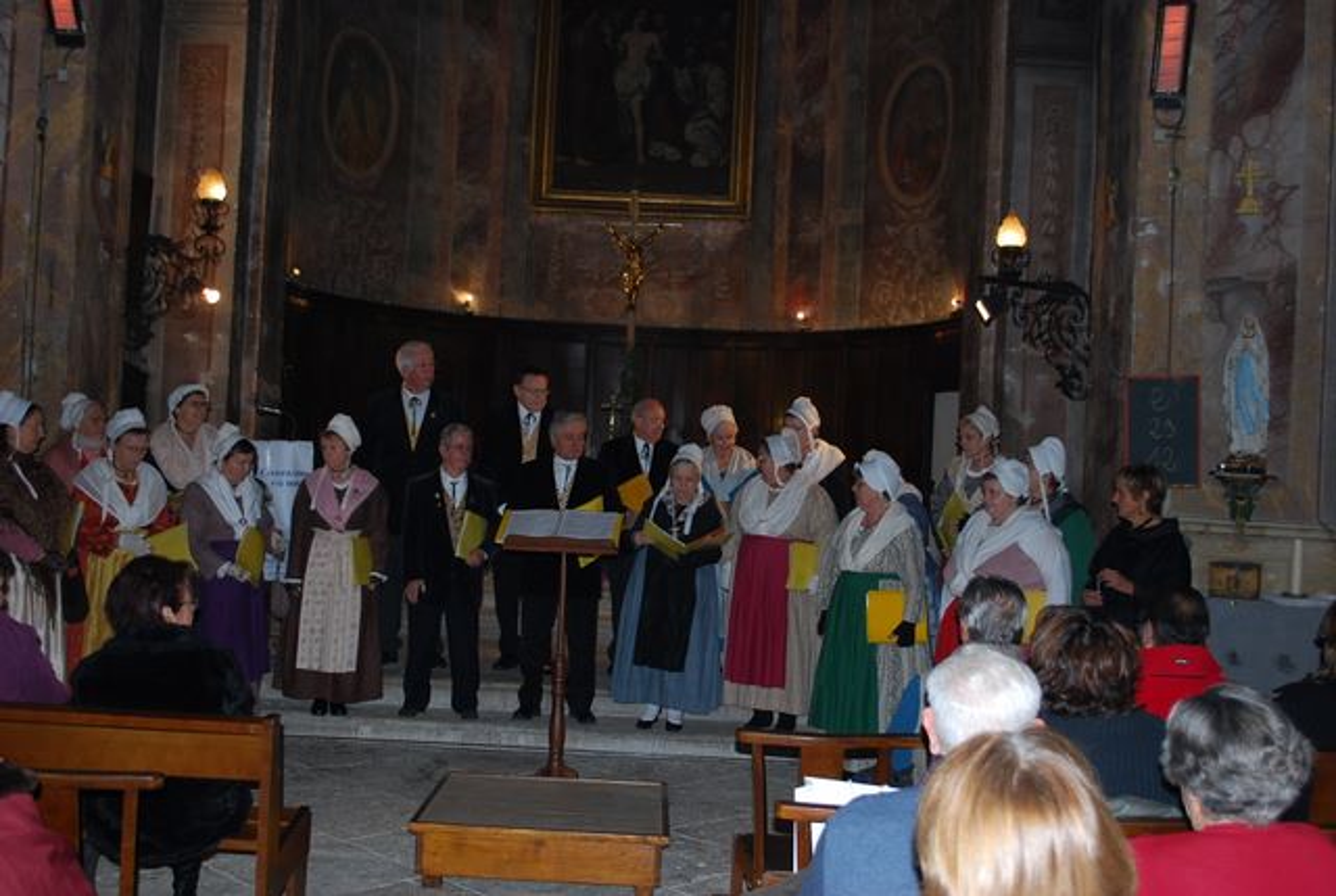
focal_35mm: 39
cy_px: 448
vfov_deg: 34.3
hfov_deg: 49.5
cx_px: 668
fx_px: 1450
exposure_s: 1/60
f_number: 4.2
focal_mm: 26
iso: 400
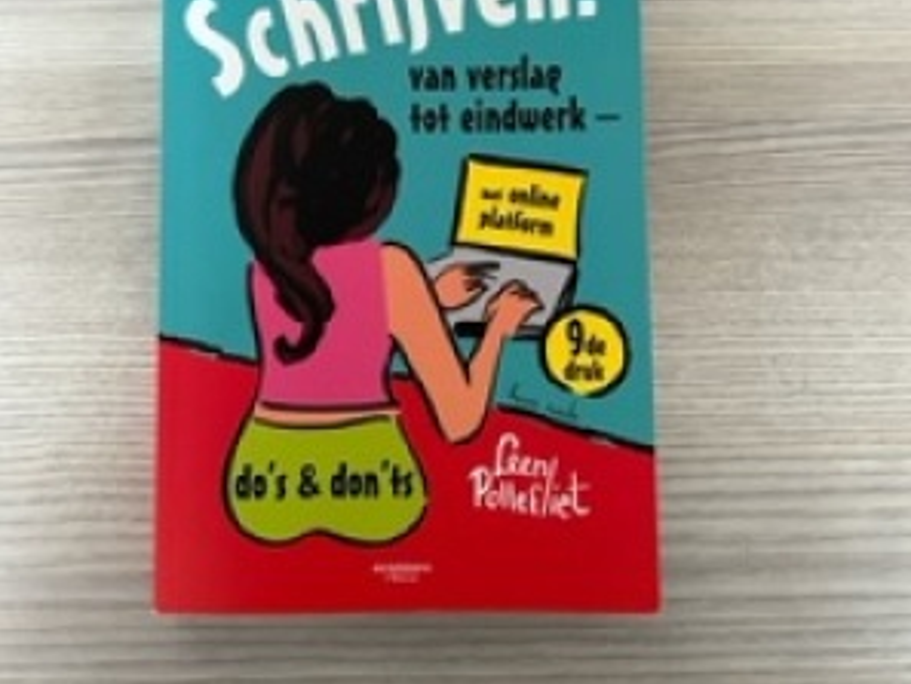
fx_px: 921
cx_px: 454
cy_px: 199
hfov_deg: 52.6
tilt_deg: -84.5
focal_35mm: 35
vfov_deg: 40.0
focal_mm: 5.7
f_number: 1.5
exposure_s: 1/60
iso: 320
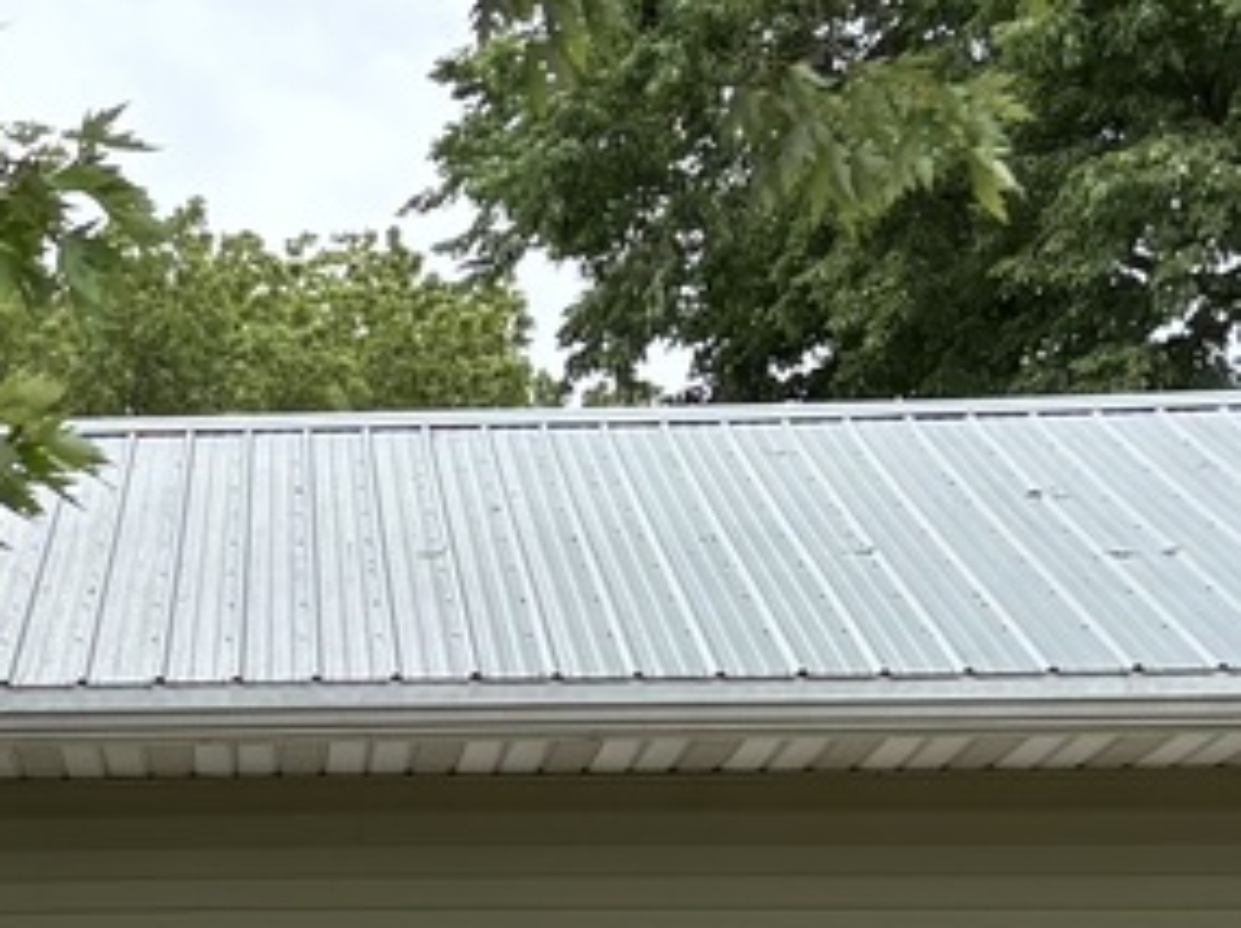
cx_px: -746
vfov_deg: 10.6
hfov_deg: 13.9
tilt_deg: -4.2
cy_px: 1639
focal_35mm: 131
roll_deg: -0.9
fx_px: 4692
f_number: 1.6
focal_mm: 5.96
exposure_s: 1/935
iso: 50
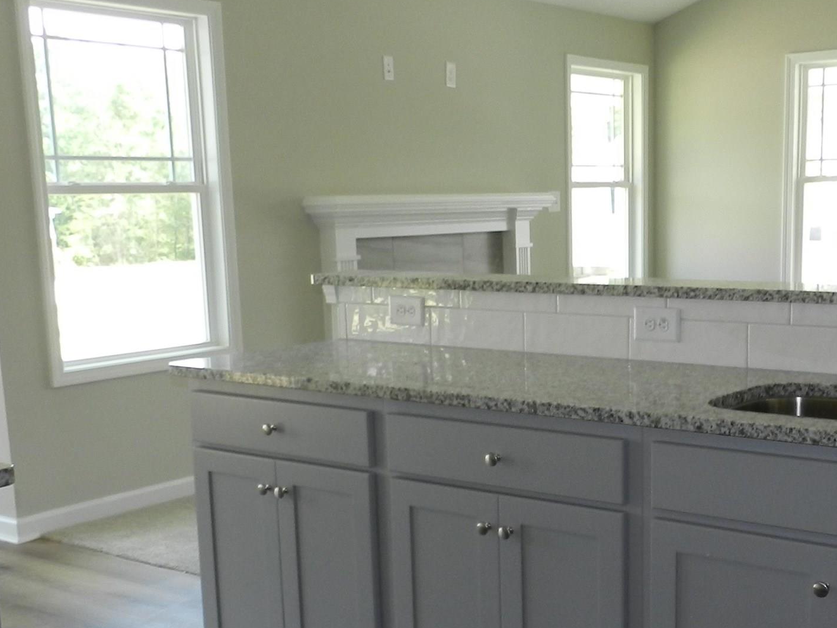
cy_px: 438
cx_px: 529
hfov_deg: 37.9
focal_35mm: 50
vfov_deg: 28.8
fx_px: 1209
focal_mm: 4
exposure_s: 1/50
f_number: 3.4
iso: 160
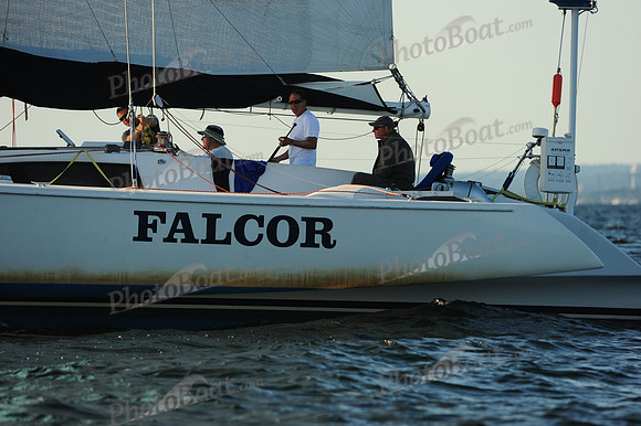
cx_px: 320
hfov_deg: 5.2
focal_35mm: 400
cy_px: 213
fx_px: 7118
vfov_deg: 3.4
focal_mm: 400
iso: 640
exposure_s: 1/1600
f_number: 5.6
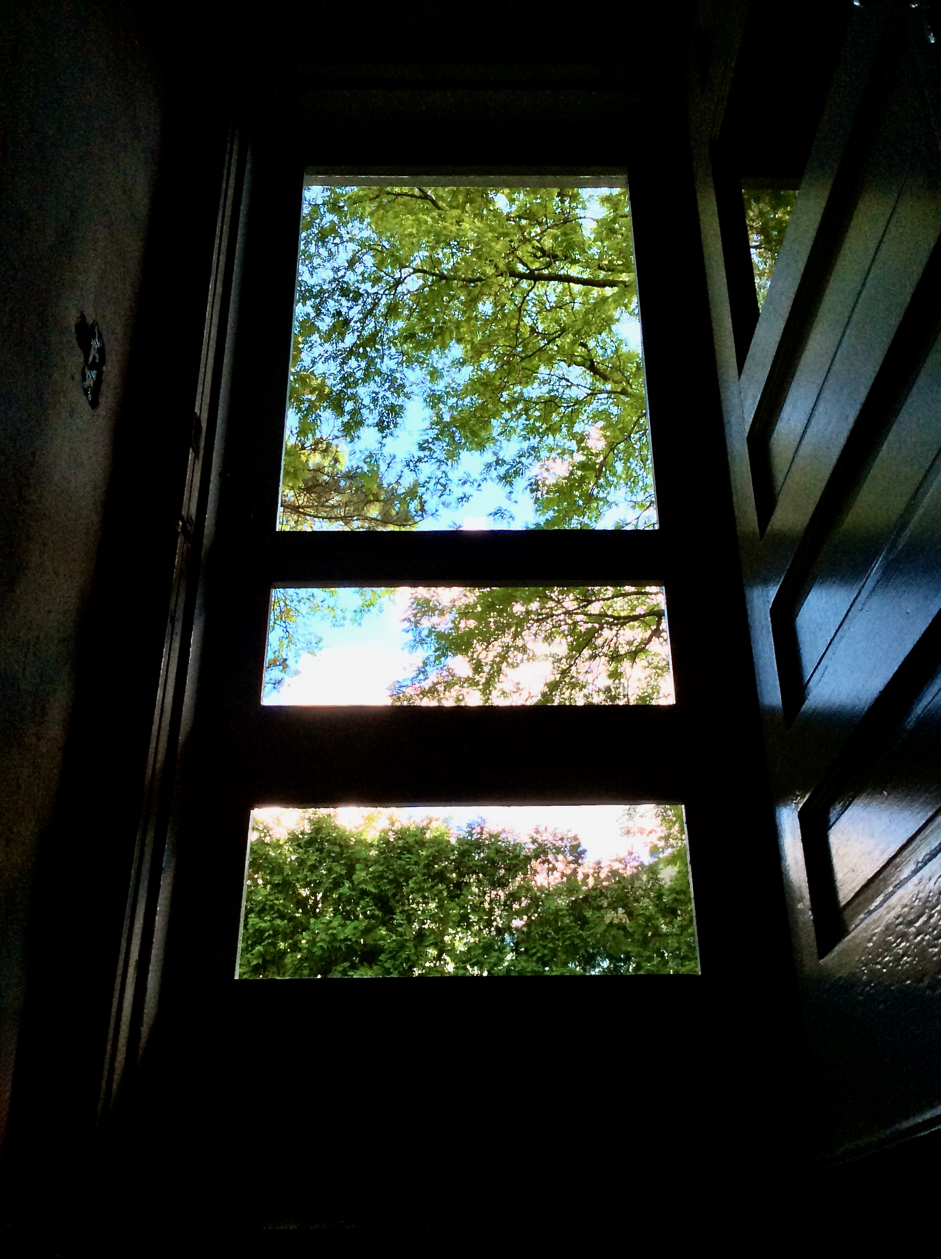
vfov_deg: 55.4
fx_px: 1199
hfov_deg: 42.8
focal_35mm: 33
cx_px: 470
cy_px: 630
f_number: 2.4
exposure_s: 1/120
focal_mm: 3.3
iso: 64
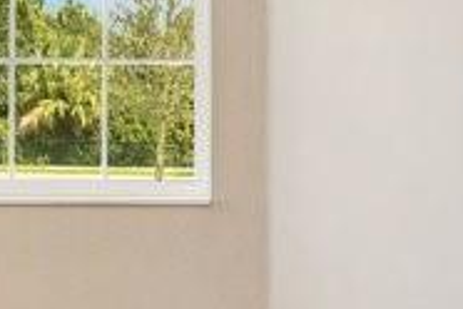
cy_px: 148
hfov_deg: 23.6
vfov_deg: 15.9
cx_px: 179
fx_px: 1106
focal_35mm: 86
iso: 500
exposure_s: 1/100
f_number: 8
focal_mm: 16
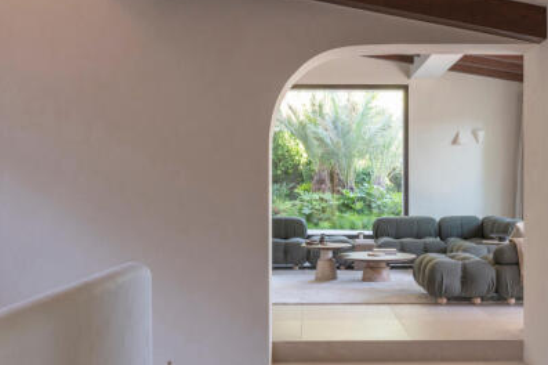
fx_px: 639
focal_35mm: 42
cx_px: 327
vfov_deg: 31.8
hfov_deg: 46.2
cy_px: 212
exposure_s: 2
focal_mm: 35
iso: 100
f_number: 16
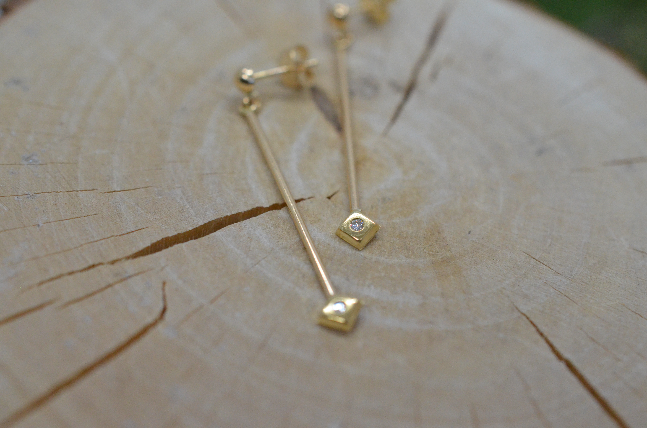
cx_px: 324
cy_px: 214
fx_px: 1076
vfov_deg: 22.5
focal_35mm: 60
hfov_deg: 33.5
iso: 3200
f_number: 5.6
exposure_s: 1/2000
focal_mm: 40
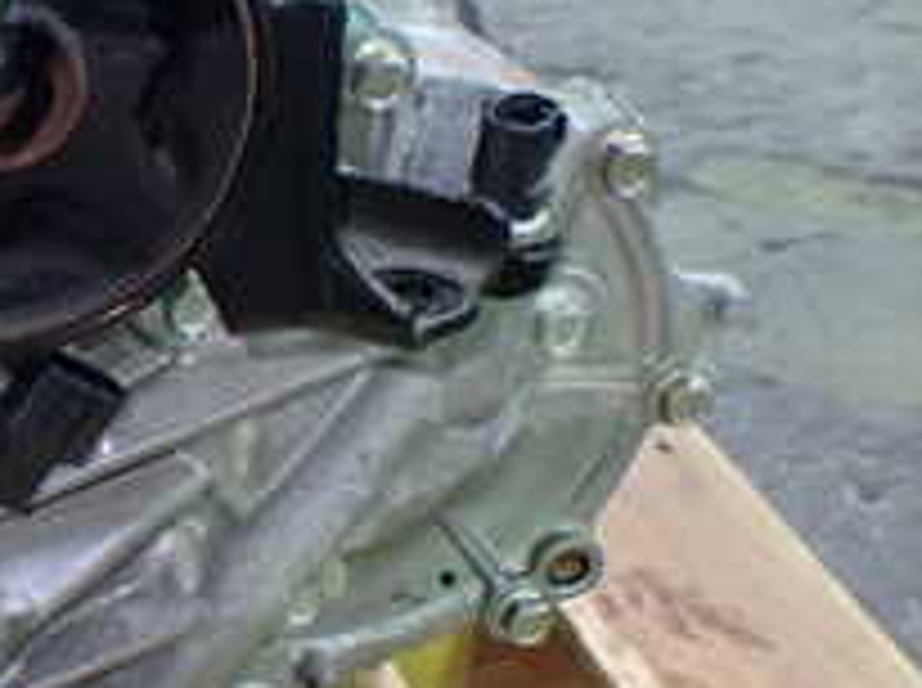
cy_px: 351
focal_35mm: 88
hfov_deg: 21.0
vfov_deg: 16.7
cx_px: -130
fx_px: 2340
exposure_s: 1/30
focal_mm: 5.4
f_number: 2.3
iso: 800
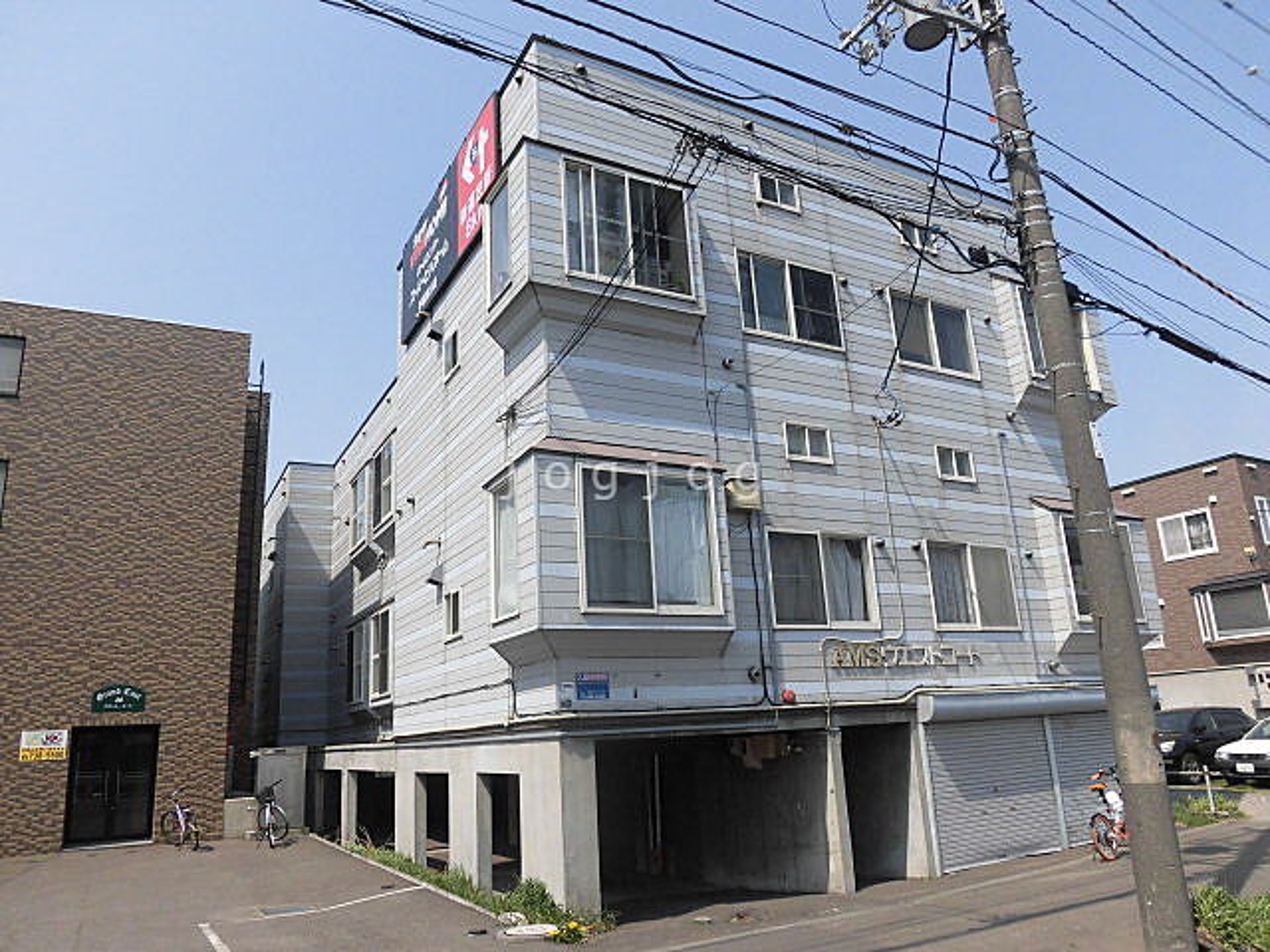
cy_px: 476
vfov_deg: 56.8
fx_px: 881
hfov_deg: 71.6
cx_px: 635
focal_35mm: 24
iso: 100
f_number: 7.8
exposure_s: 1/250
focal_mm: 4.3
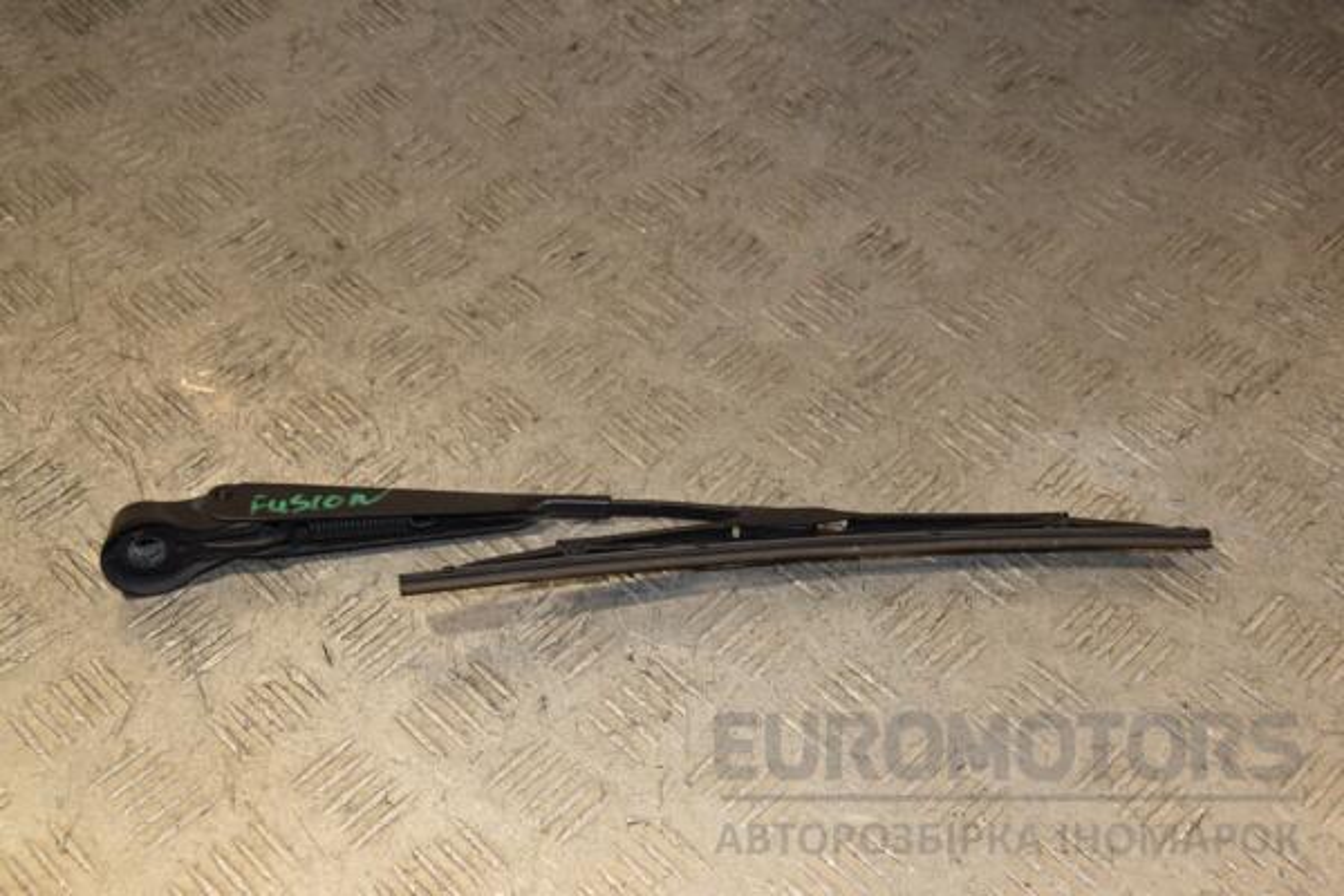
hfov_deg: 37.9
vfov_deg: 25.8
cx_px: 672
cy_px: 448
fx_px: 1960
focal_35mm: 52
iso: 800
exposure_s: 1/200
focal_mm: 35
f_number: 7.1
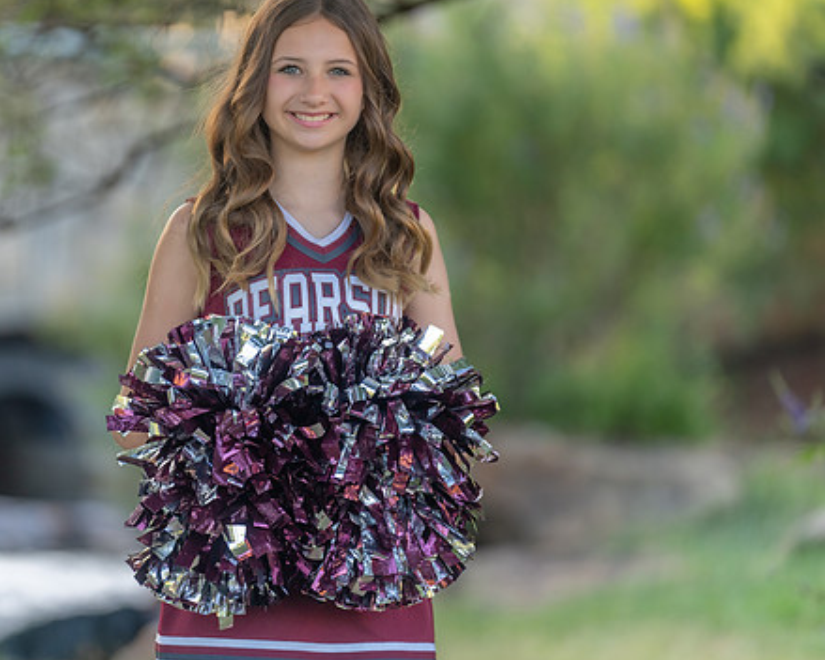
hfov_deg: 8.9
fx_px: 5322
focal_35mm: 218
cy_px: 307
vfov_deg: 7.1
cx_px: 303
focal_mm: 167
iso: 320
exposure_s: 1/320
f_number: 2.8
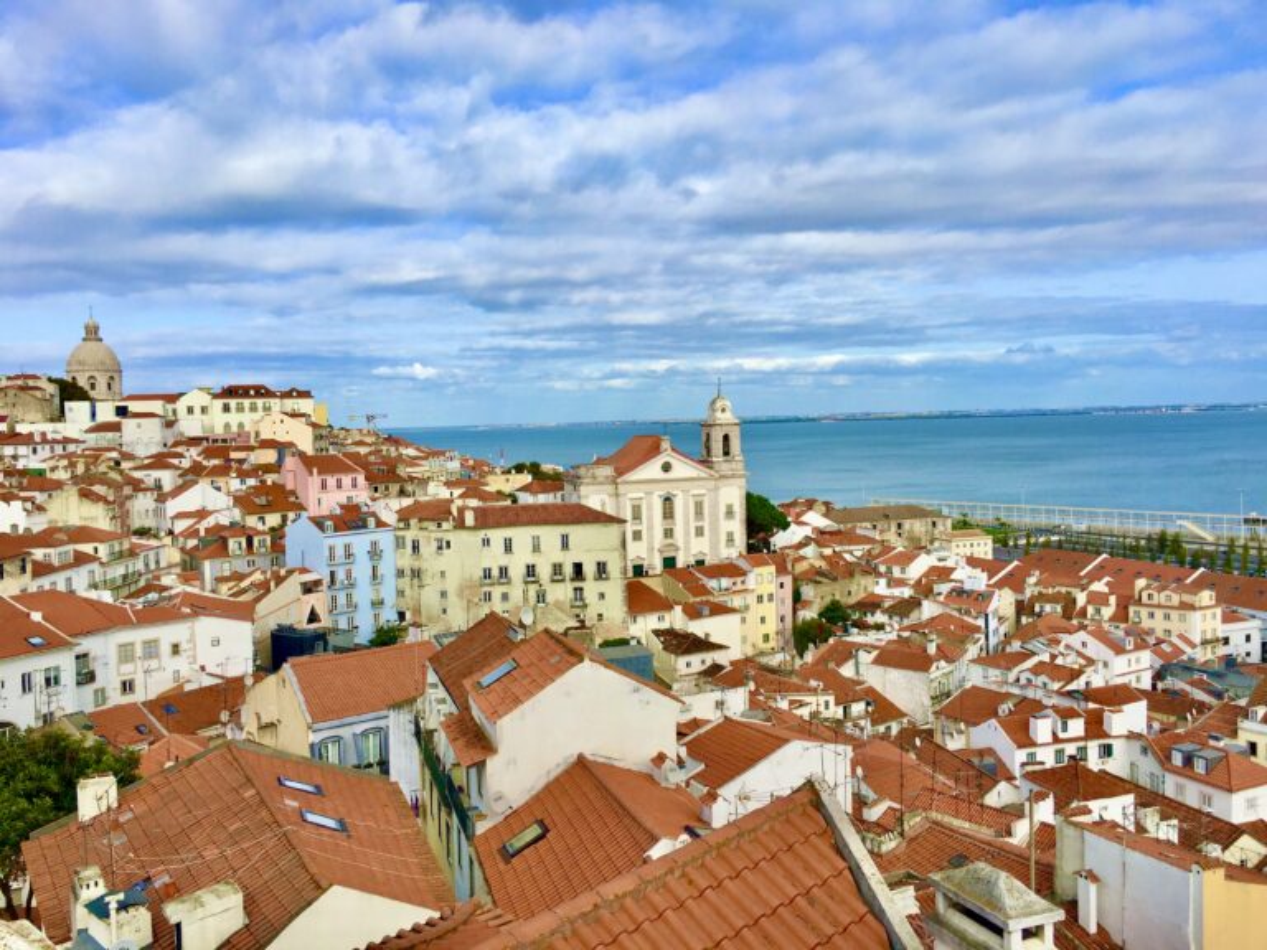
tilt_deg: -3.5
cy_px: 475
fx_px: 1061
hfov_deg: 61.7
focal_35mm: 29
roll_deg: +1.9
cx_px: 634
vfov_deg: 48.2
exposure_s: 1/1451
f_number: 2.2
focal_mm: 4.15
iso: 25
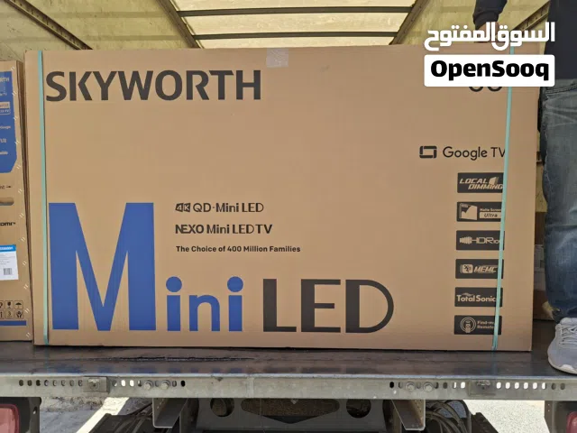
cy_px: 216
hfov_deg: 73.9
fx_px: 383
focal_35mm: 23
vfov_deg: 58.9
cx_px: 288
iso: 40
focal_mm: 5.54
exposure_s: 1/446
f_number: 1.8
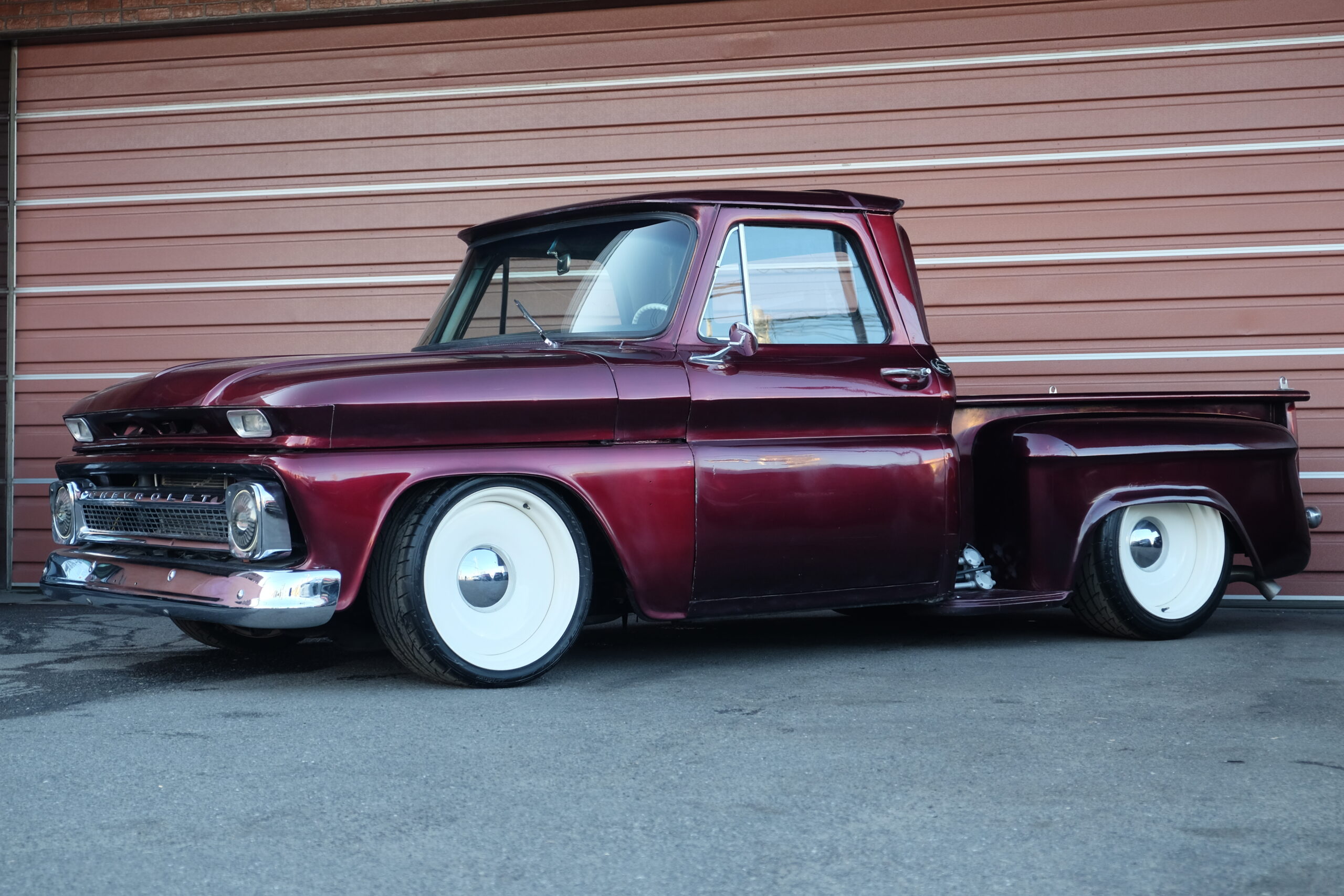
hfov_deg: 33.9
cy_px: 448
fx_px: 2203
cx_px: 672
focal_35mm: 59
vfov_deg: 23.0
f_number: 3.6
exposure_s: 1/140
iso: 400
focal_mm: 39
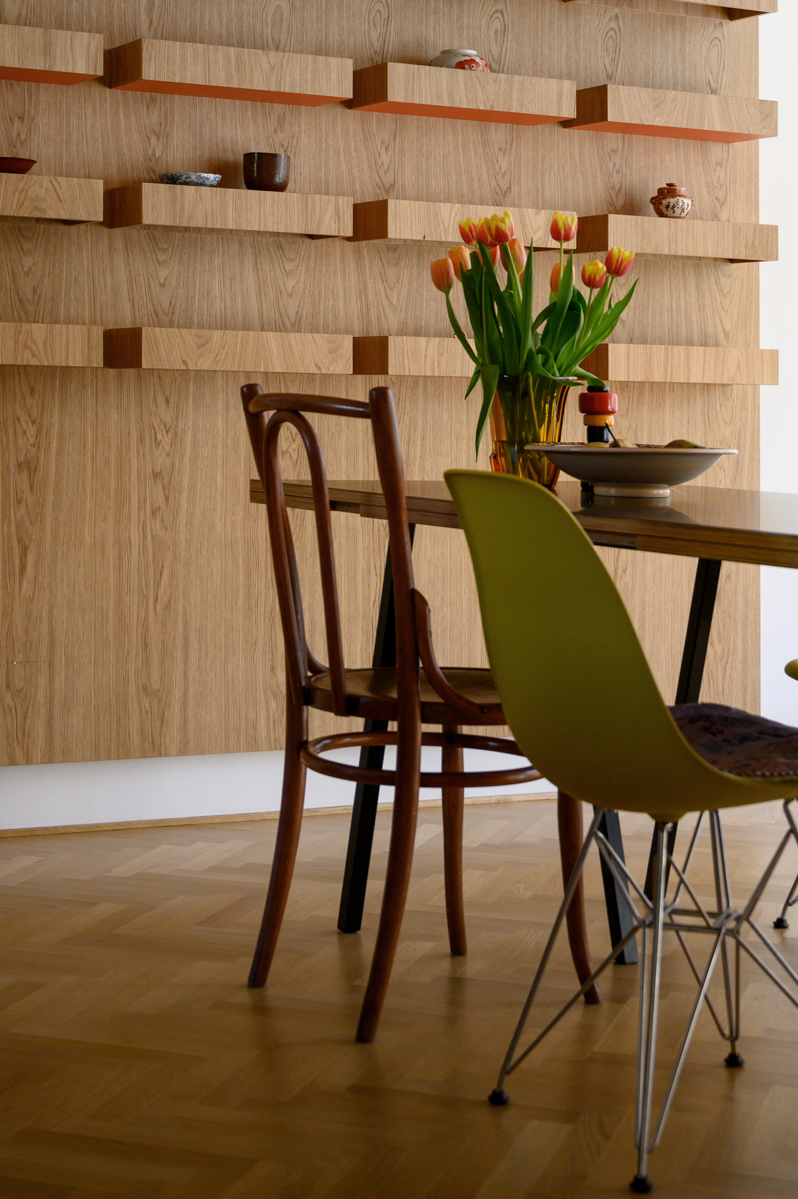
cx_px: 342
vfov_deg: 31.1
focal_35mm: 63
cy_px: 243
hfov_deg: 21.5
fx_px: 2098
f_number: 4
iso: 400
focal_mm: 39
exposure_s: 1/100
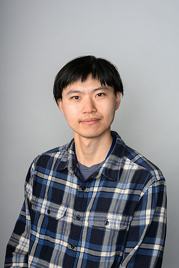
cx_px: 90
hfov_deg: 27.0
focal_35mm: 50
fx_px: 373
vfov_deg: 39.6
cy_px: 134
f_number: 6.3
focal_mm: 50
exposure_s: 1/200
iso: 200
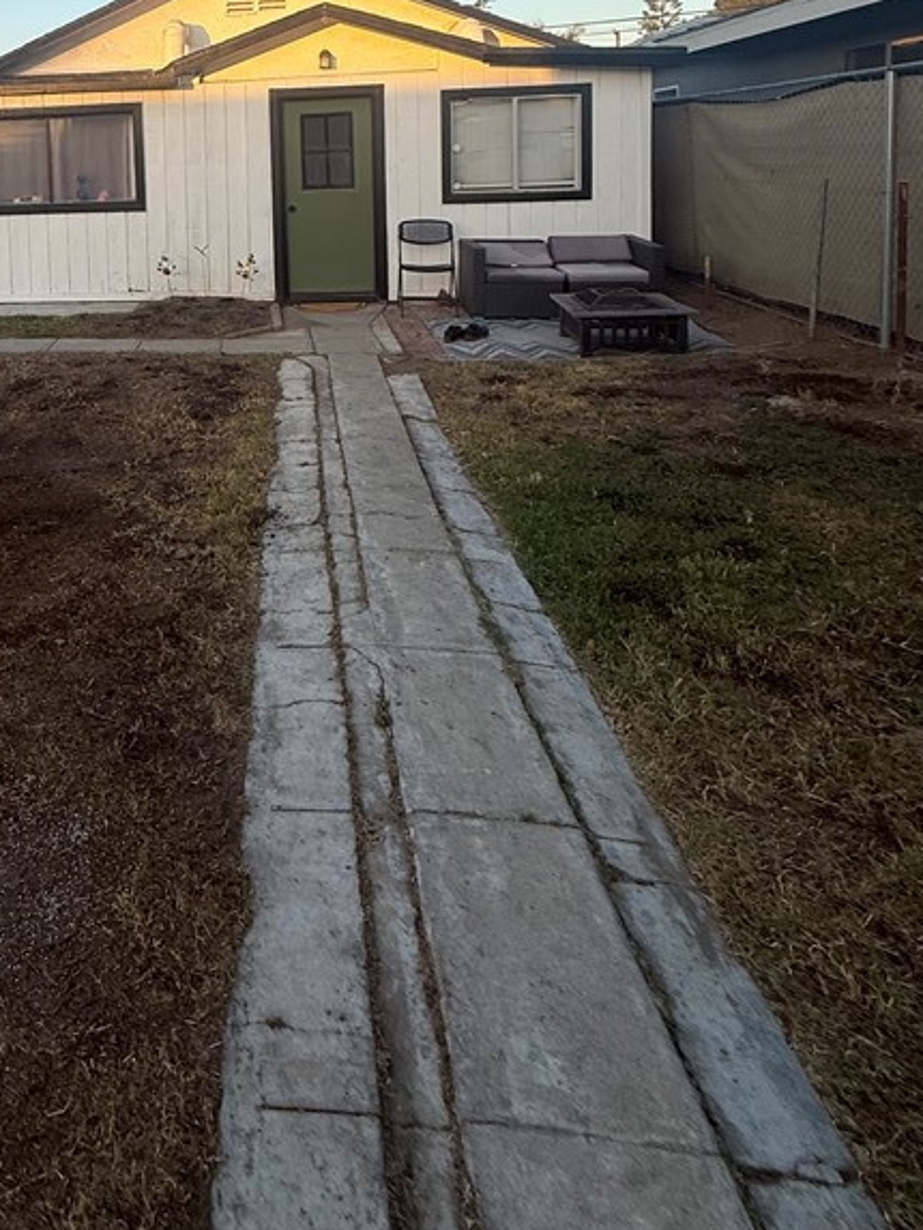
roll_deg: +1.1
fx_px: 888
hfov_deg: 51.4
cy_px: 228
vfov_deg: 62.8
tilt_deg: -3.8
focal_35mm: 25
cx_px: 182
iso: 50
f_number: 2.2
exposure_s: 1/436
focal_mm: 2.22
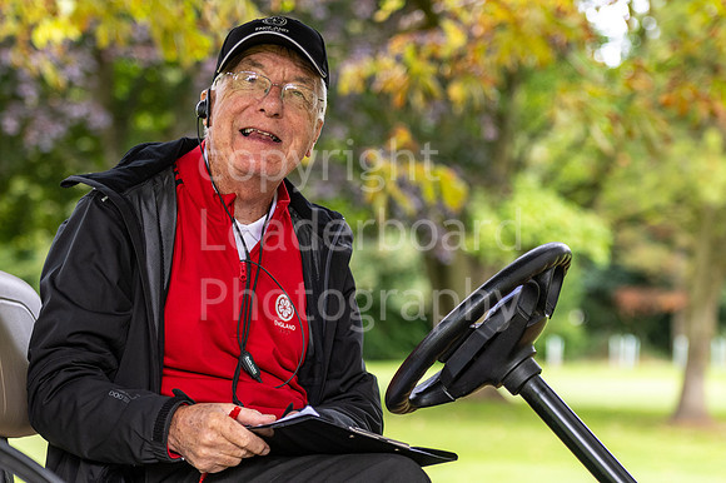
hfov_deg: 19.5
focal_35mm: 105
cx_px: 363
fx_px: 2116
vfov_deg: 13.0
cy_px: 242
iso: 200
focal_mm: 70
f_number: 2.8
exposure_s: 1/320
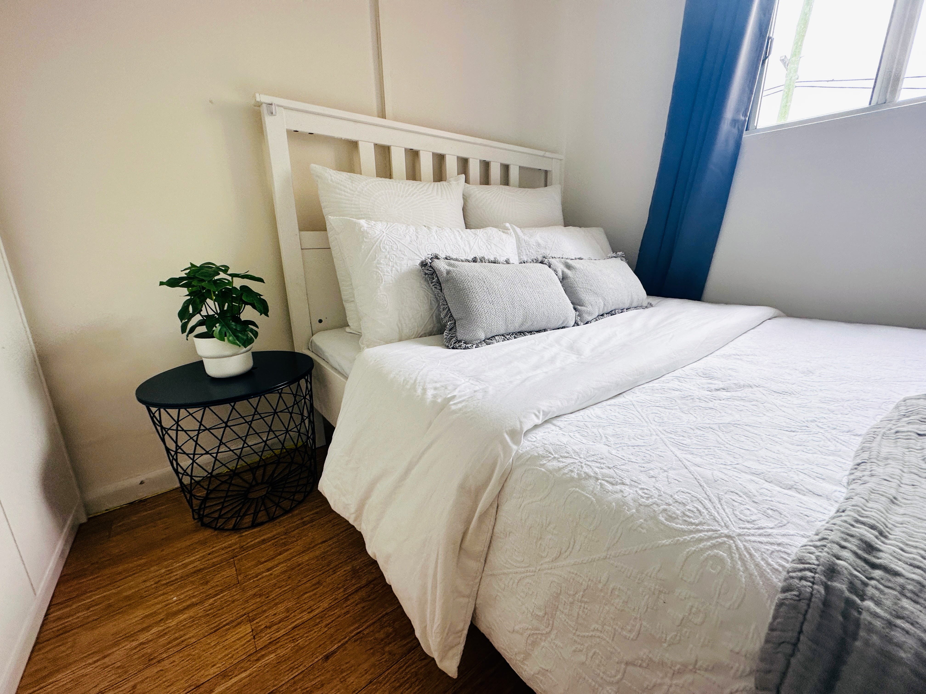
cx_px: 463
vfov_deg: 85.7
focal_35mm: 14
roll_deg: +0.6
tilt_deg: -16.8
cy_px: 347
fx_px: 375
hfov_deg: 102.1
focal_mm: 2.22
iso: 80
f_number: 2.2
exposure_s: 1/99
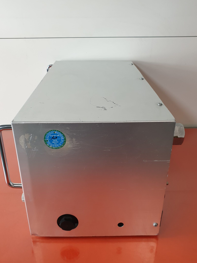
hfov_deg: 45.4
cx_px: 95
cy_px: 135
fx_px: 235
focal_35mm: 31
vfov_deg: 58.3
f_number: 2.4
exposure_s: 1/50
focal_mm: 4.3
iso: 125
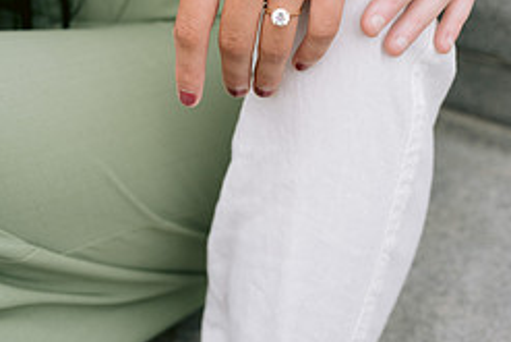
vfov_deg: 14.8
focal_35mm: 91
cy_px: 17
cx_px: 277
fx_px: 1292
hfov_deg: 22.4
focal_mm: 50
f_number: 4
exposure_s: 1/200
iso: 640
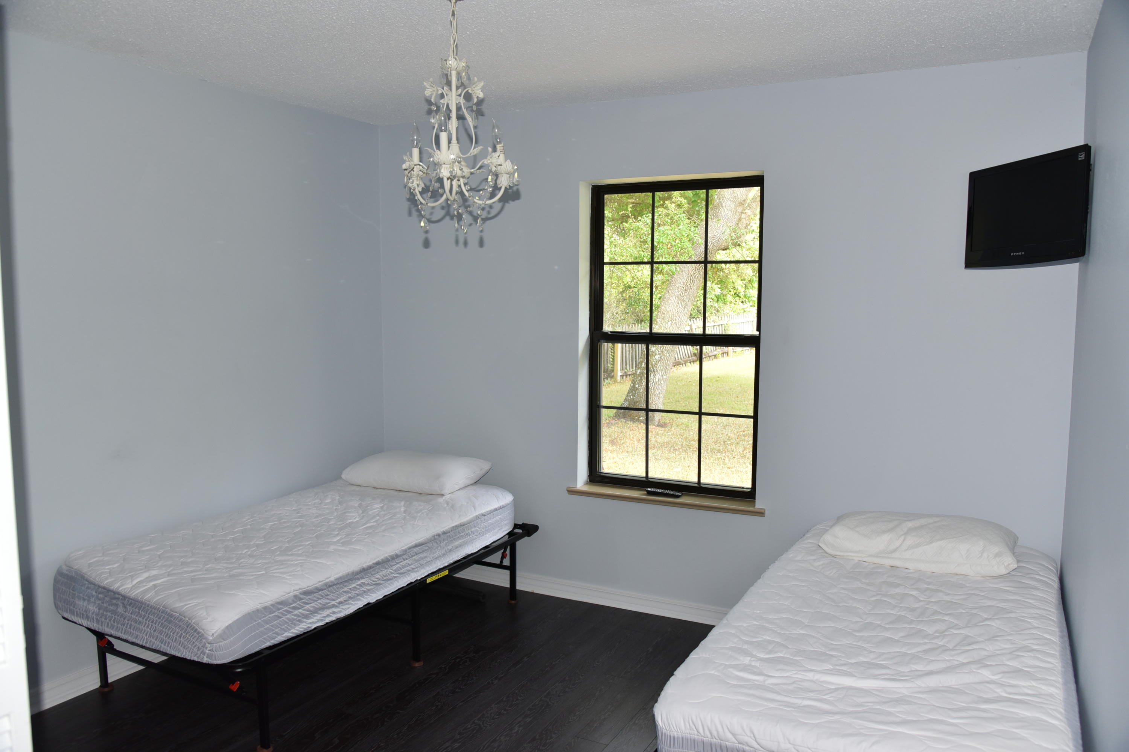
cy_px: 376
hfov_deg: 67.4
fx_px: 847
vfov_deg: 47.9
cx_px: 564
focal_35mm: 27
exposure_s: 1/125
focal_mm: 27
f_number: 5.6
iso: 800
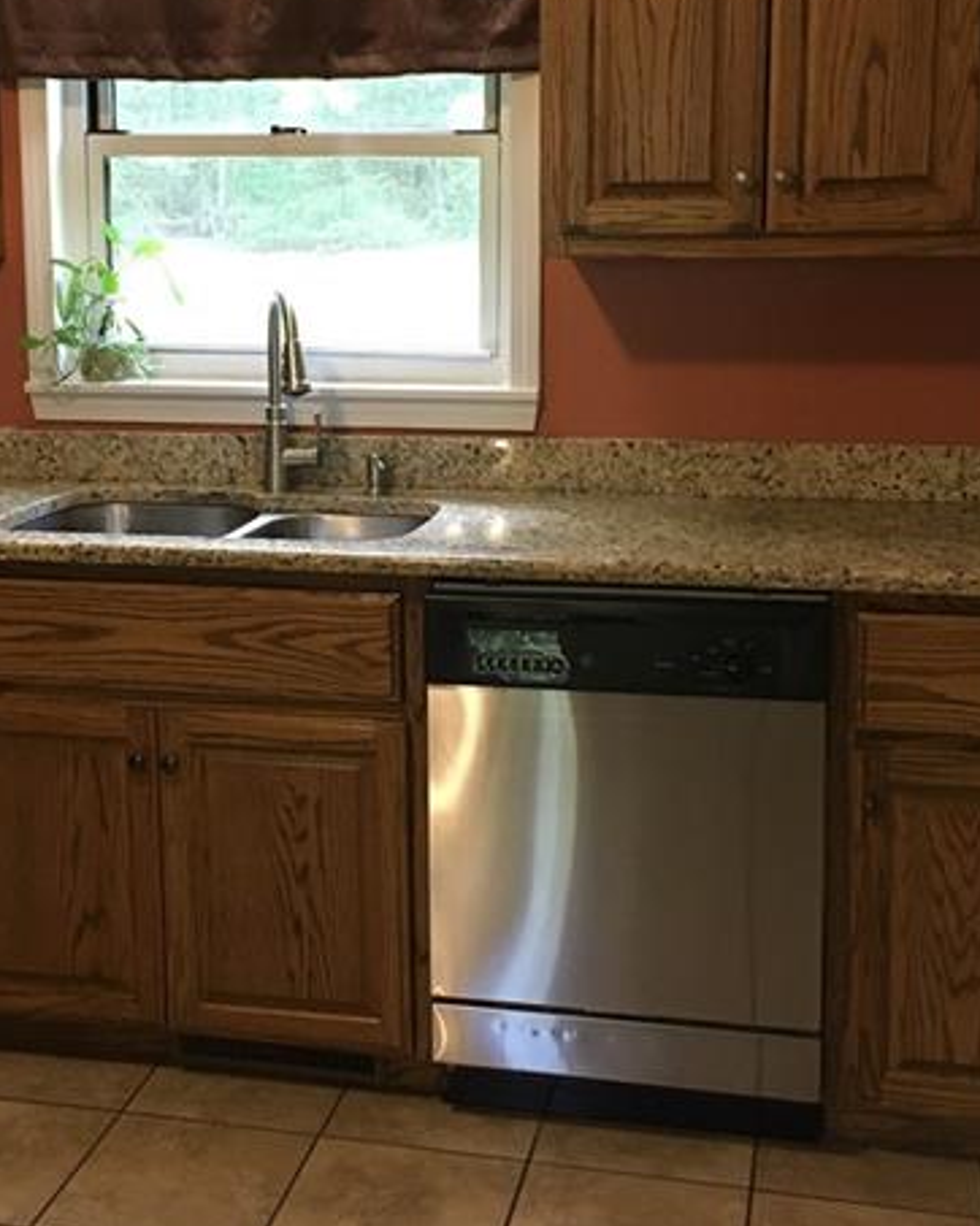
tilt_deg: -9.4
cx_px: 403
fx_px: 1741
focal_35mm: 48
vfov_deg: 38.6
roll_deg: -0.4
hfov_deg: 31.4
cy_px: 479
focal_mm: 4.15
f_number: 2.2
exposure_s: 1/30
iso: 160
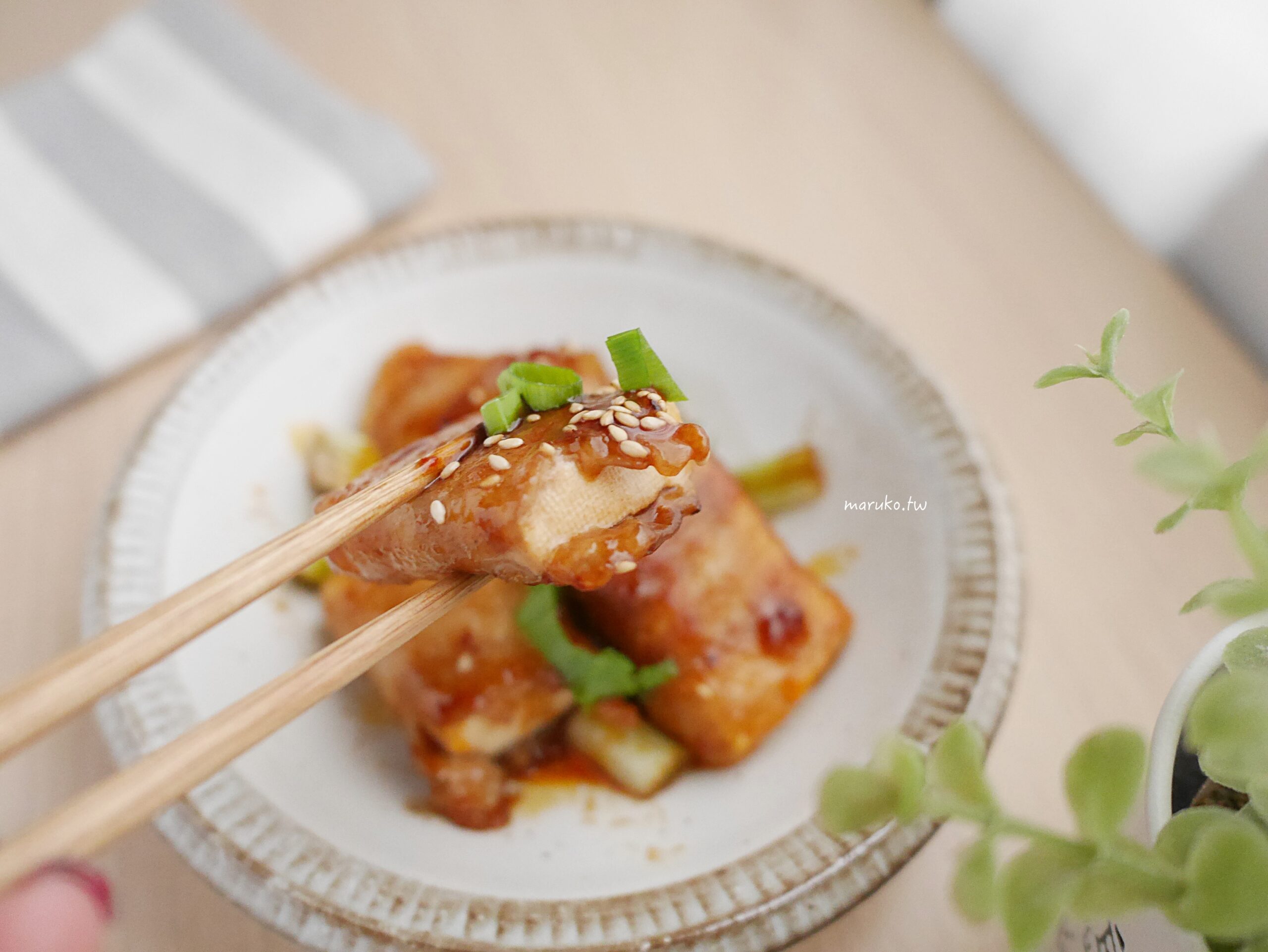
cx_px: 634
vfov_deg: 46.8
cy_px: 476
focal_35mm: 30
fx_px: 1099
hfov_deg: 59.9
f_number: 2.5
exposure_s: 1/40
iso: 3200
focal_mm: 15
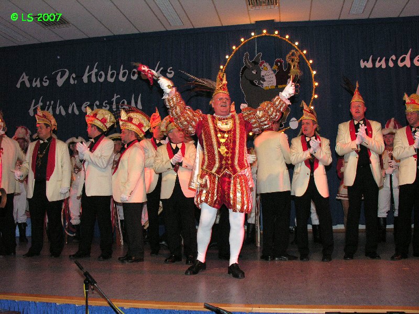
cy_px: 157
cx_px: 210
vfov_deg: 40.7
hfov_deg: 52.6
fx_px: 424
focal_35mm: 35
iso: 200
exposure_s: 1/60.1
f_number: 4
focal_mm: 8.9
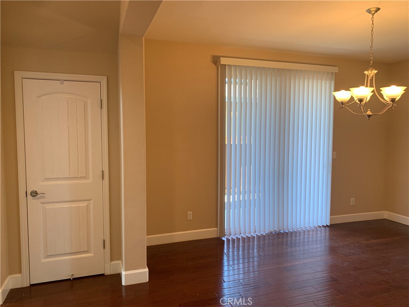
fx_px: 307
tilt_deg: -3.1
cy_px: 154
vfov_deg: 53.1
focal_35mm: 26
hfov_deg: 67.3
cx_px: 204
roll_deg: -0.7
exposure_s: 1/60
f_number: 1.8
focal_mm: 4.25
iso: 100
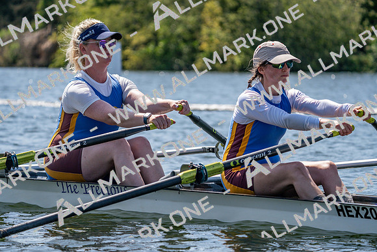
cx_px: 188
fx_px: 2095
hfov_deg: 10.3
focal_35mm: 200
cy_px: 126
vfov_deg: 6.9
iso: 320
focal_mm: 200
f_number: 5.6
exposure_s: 1/2000
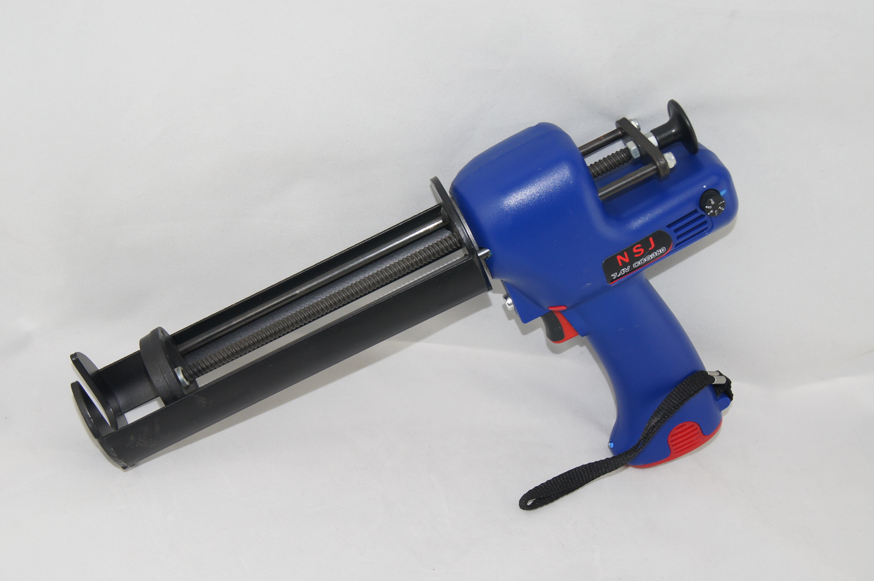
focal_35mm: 60
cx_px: 437
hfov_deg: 33.4
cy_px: 290
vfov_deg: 22.6
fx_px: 1455
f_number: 6.3
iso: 200
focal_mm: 40
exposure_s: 1/160
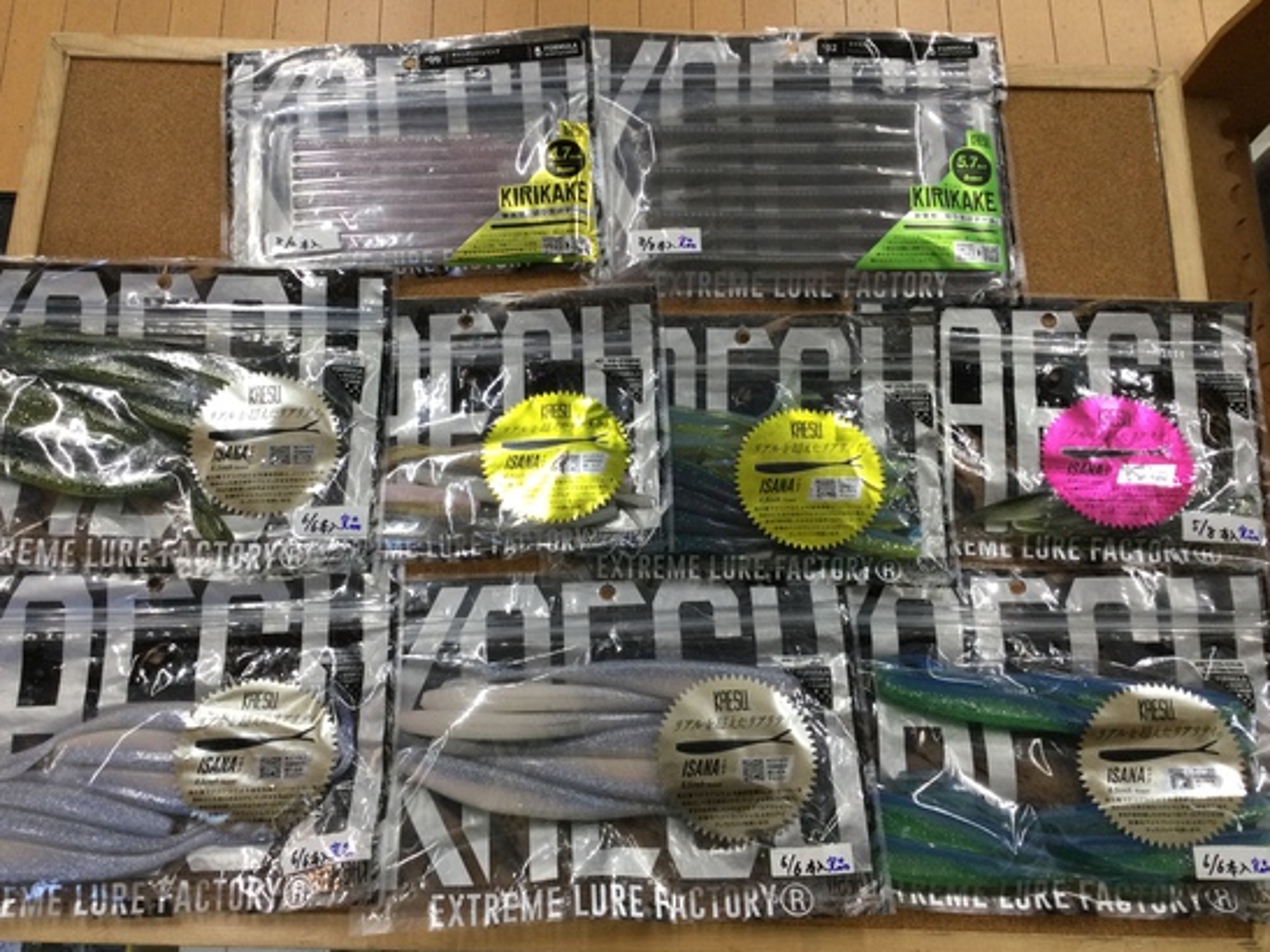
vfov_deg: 41.8
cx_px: 592
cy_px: 471
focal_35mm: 34
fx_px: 1247
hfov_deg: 53.9
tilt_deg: -73.0
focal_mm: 3.3
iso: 25
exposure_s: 1/30
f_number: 2.4
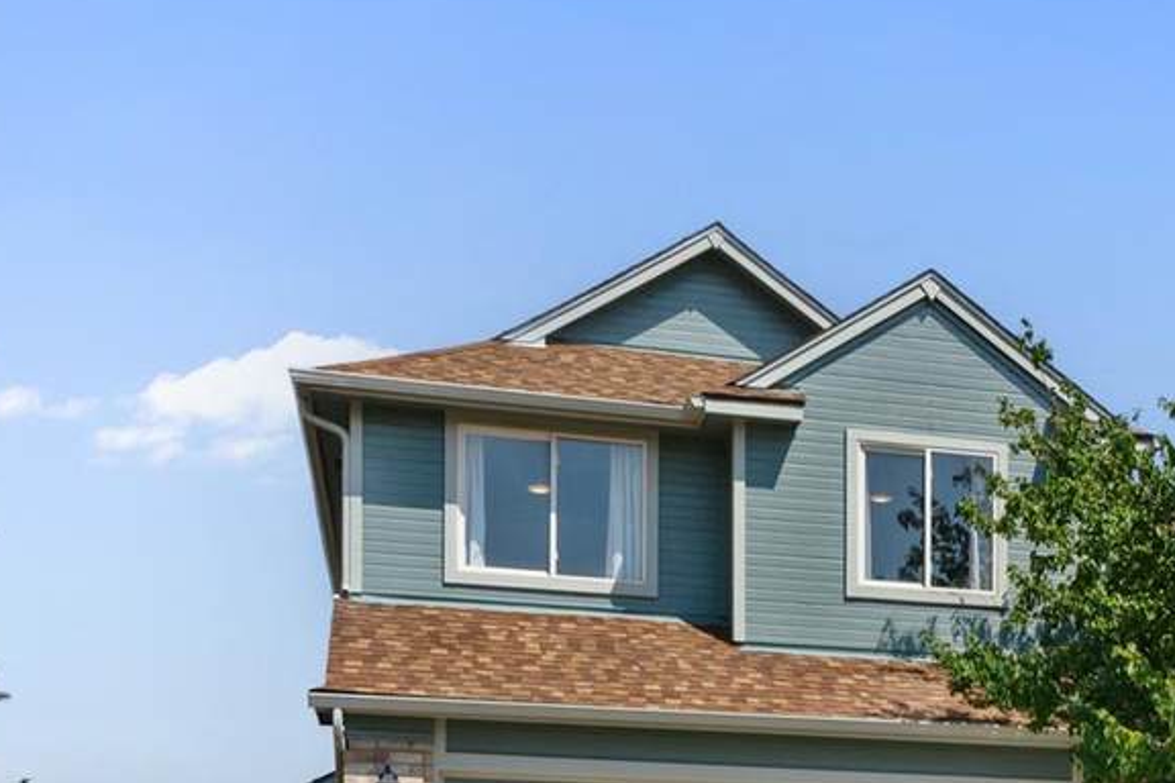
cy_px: 611
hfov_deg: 31.4
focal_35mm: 60
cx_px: 1116
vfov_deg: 22.4
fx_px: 1958
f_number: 8
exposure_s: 1/400
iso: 200
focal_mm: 18
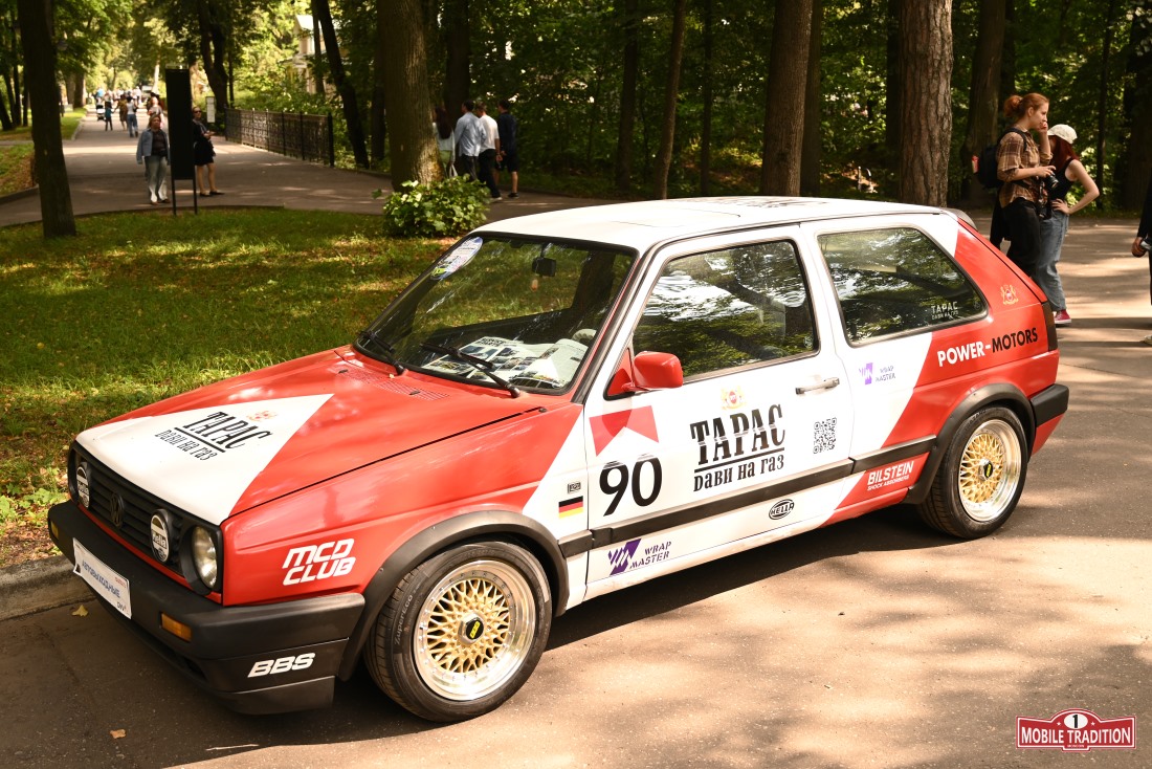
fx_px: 1248
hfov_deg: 49.5
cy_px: 384
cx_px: 576
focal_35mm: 39
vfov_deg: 34.2
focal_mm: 39
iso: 160
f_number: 4
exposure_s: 1/160
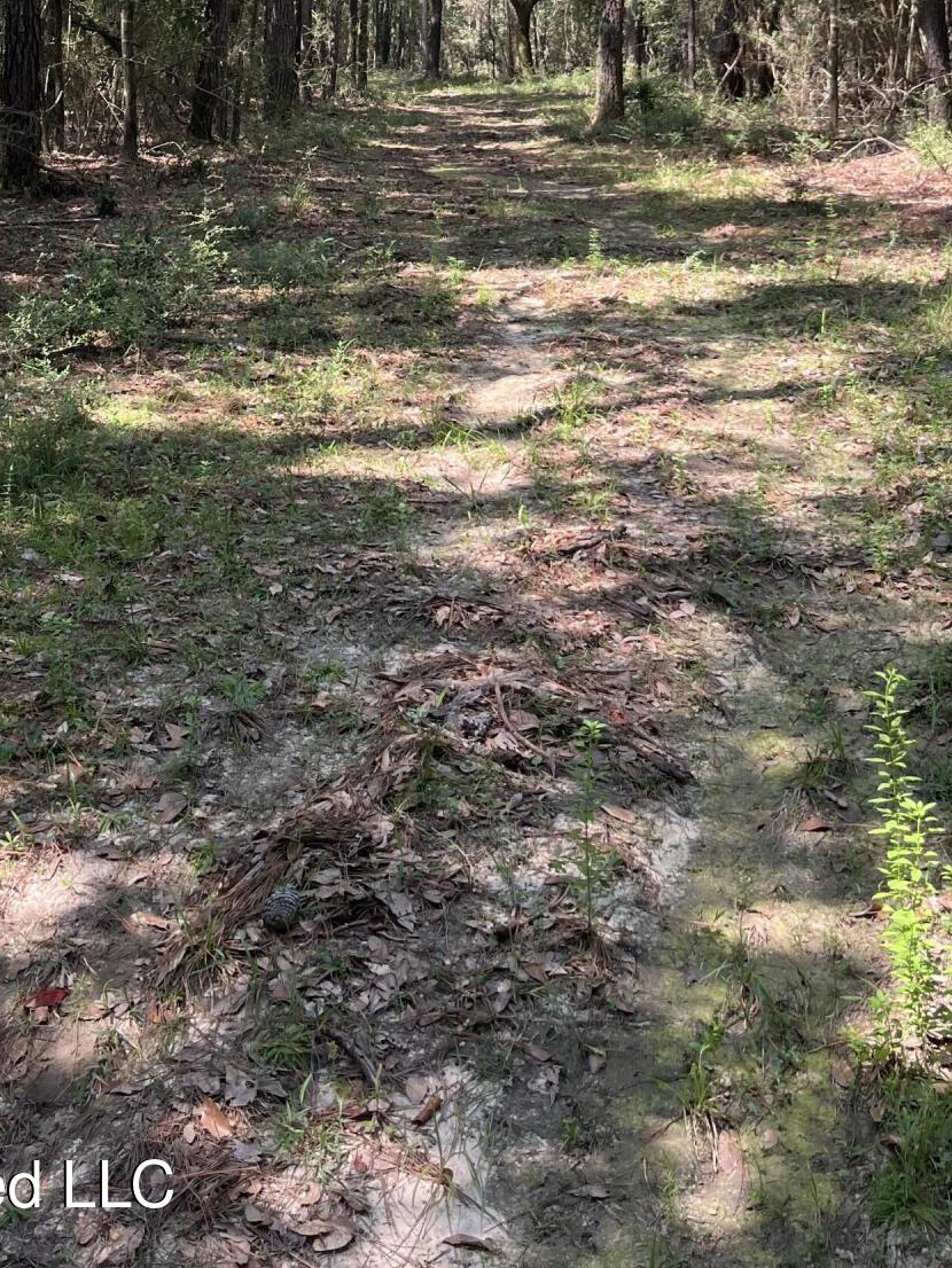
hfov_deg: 30.8
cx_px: 356
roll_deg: +0.7
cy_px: 143
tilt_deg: +0.3
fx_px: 1723
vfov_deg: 37.9
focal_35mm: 47
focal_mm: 5.1
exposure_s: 1/247
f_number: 1.6
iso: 40
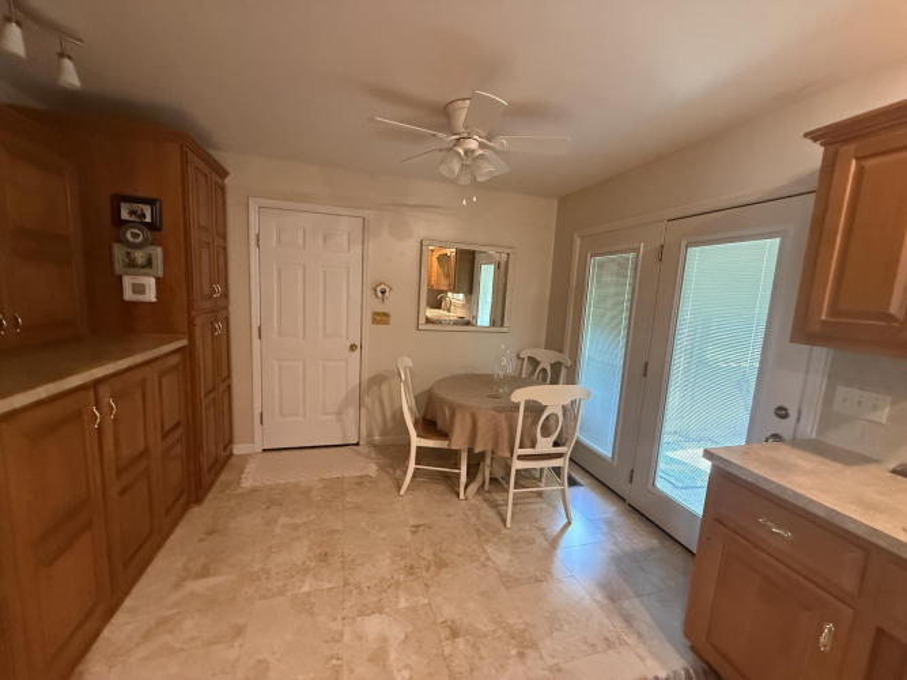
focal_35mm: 14
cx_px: 454
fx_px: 367
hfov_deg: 102.1
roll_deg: -2.9
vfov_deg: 85.7
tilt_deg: -8.0
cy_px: 340
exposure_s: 1/60
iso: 800
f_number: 2.2
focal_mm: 2.22
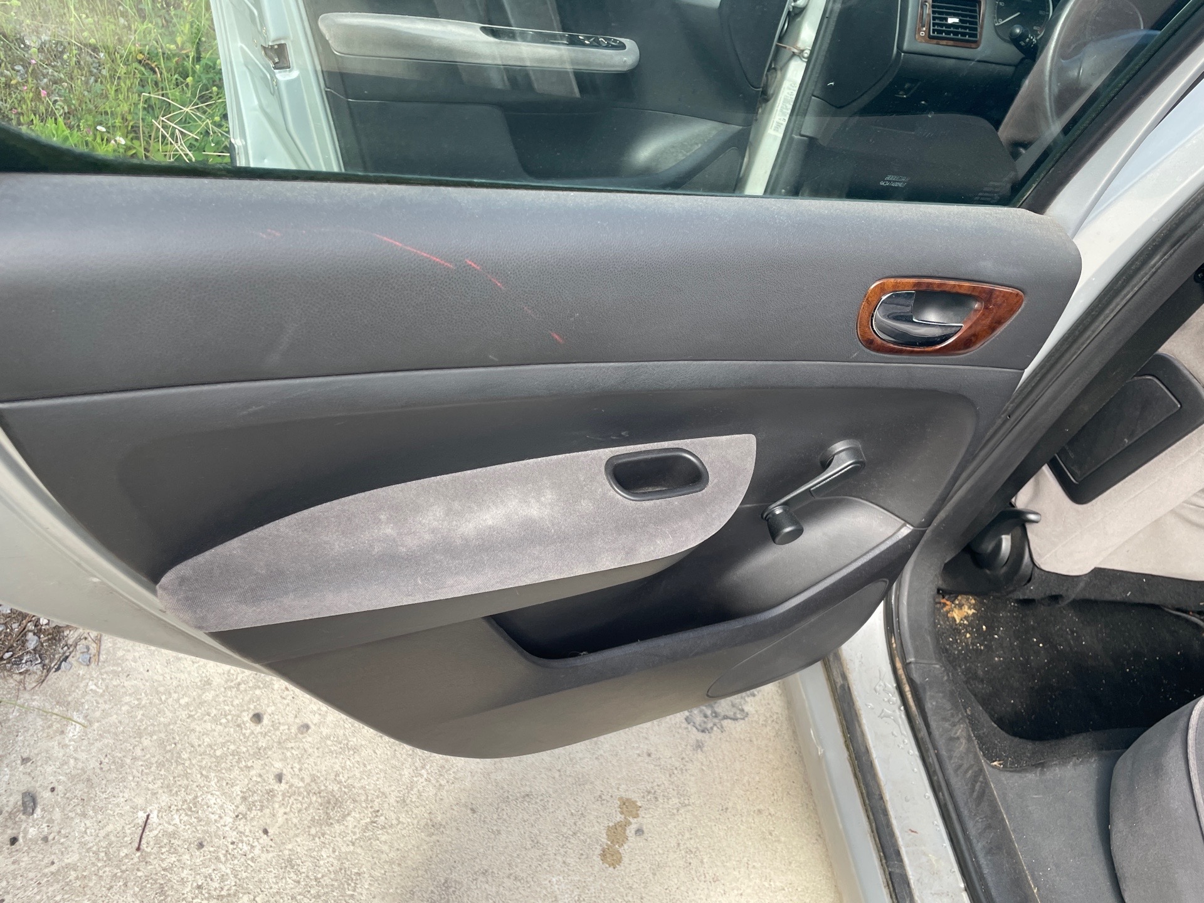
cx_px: 602
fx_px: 904
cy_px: 452
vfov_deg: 53.1
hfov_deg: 67.3
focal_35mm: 26
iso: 32
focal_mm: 4.2
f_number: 1.6
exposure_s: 1/303
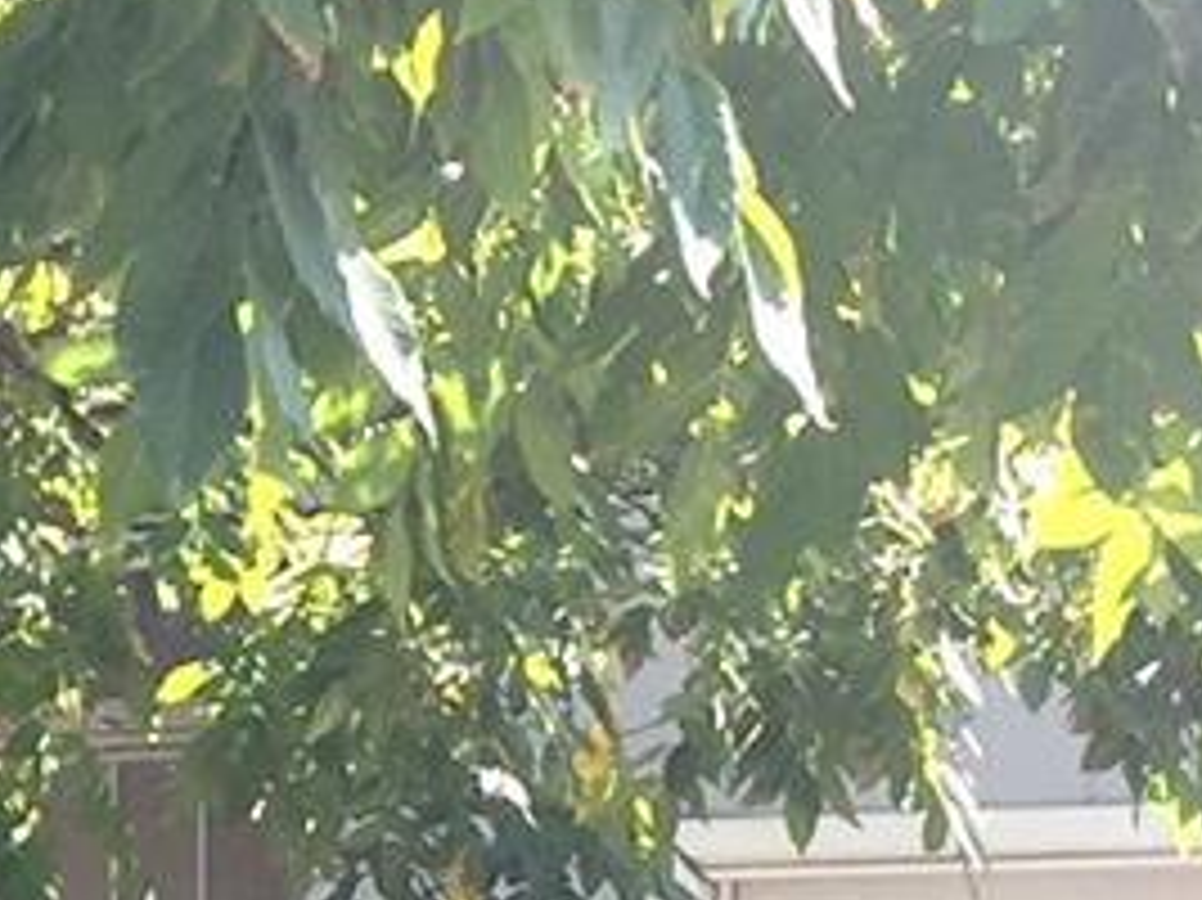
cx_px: -1022
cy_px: 1316
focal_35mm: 163
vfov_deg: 8.9
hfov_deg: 11.2
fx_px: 5657
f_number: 2.2
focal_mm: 4.15
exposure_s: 1/488
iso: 32
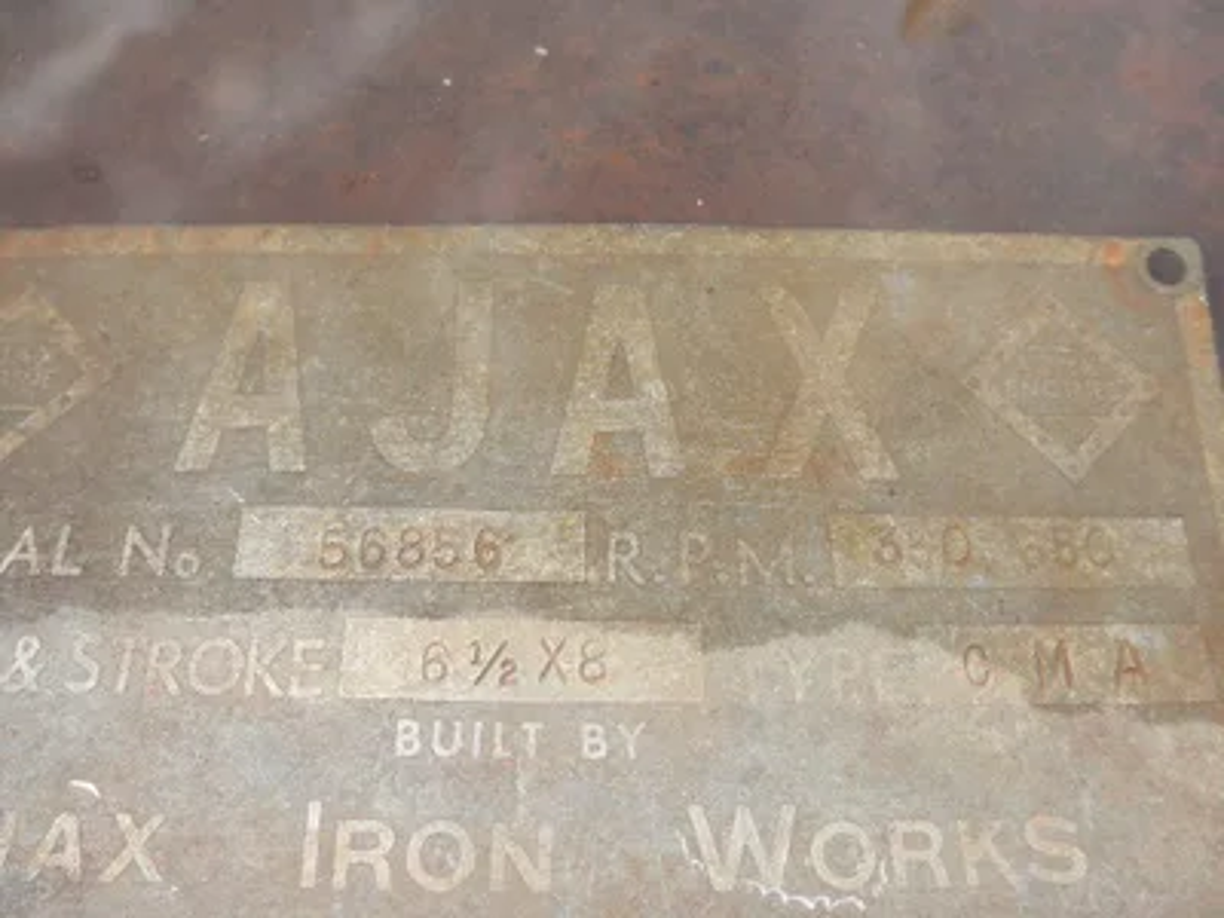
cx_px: 612
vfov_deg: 49.7
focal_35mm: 28
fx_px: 990
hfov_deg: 63.4
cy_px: 459
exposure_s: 1/125
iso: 64
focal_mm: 5
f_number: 3
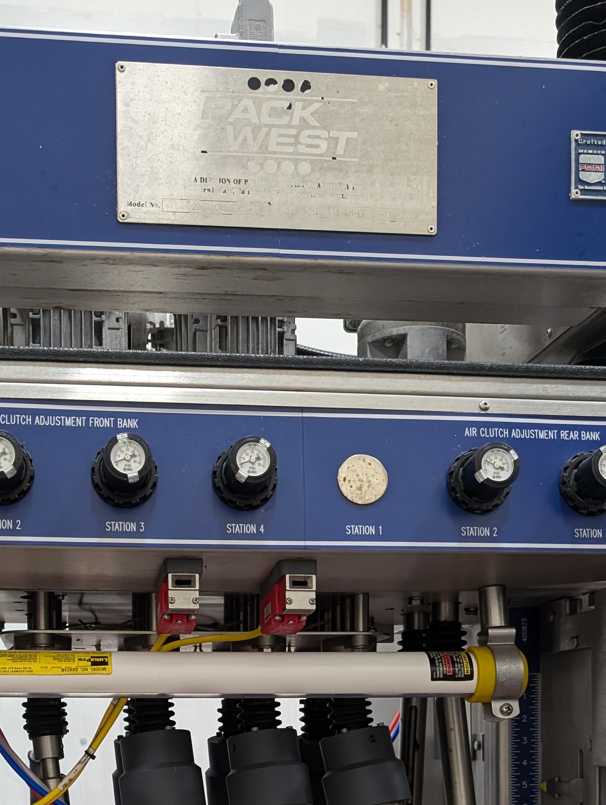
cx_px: 184
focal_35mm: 48
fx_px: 1118
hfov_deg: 30.0
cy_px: 770
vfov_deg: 36.4
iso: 576
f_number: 1.68
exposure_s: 1/122
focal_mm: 6.9
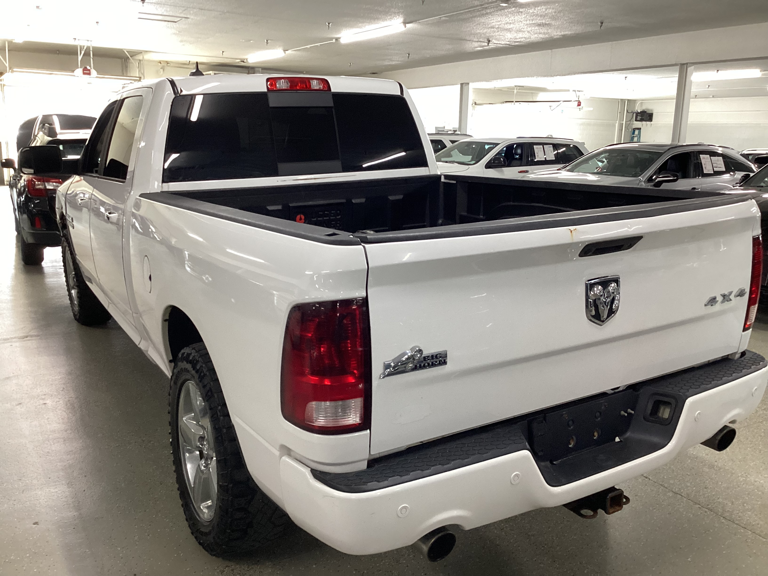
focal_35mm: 31
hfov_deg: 58.4
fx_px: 688
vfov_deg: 45.4
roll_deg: -2.1
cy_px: 288
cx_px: 384
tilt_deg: -14.0
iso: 160
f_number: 2.4
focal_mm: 3.3
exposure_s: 1/60
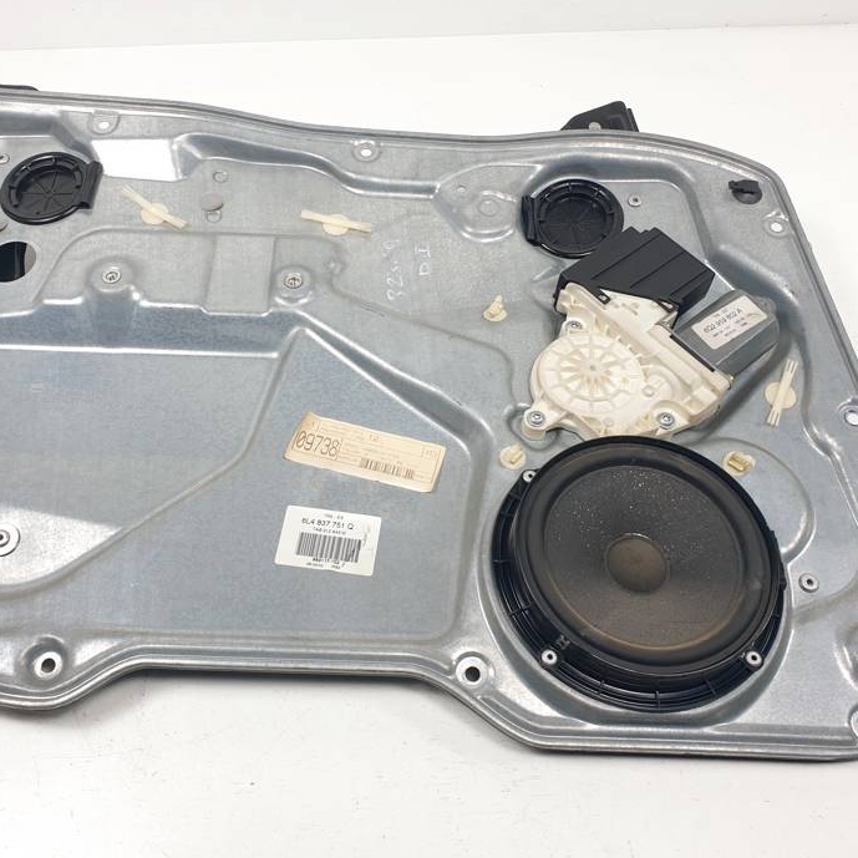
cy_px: 421
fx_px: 897
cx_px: 391
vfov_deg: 51.1
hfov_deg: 51.0
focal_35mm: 32
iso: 50
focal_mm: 4.3
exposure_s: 1/220
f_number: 2.4
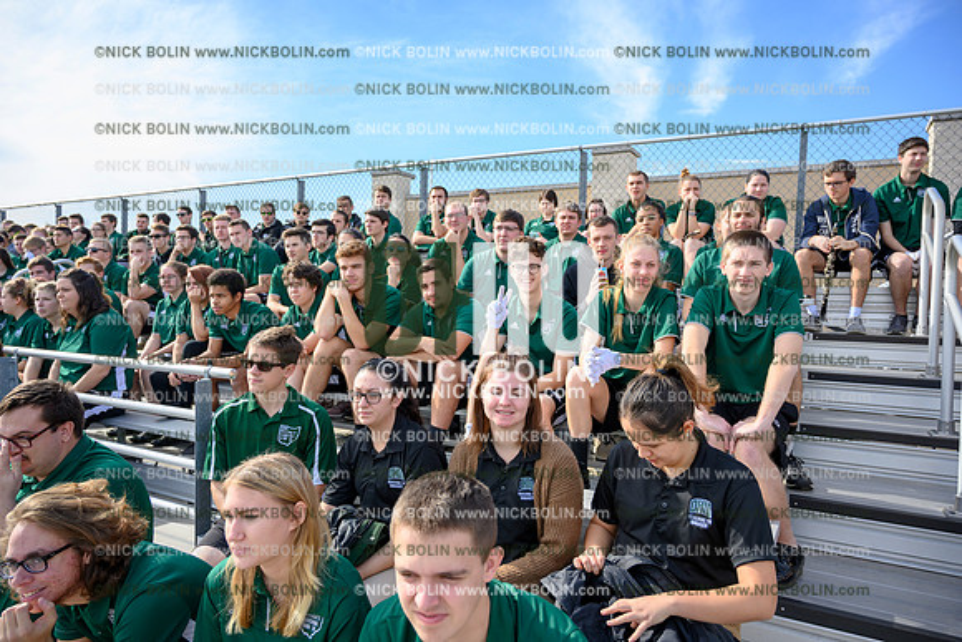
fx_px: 641
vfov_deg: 53.2
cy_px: 321
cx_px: 481
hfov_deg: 73.7
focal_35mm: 24
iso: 125
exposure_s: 1/500
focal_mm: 24
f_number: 4
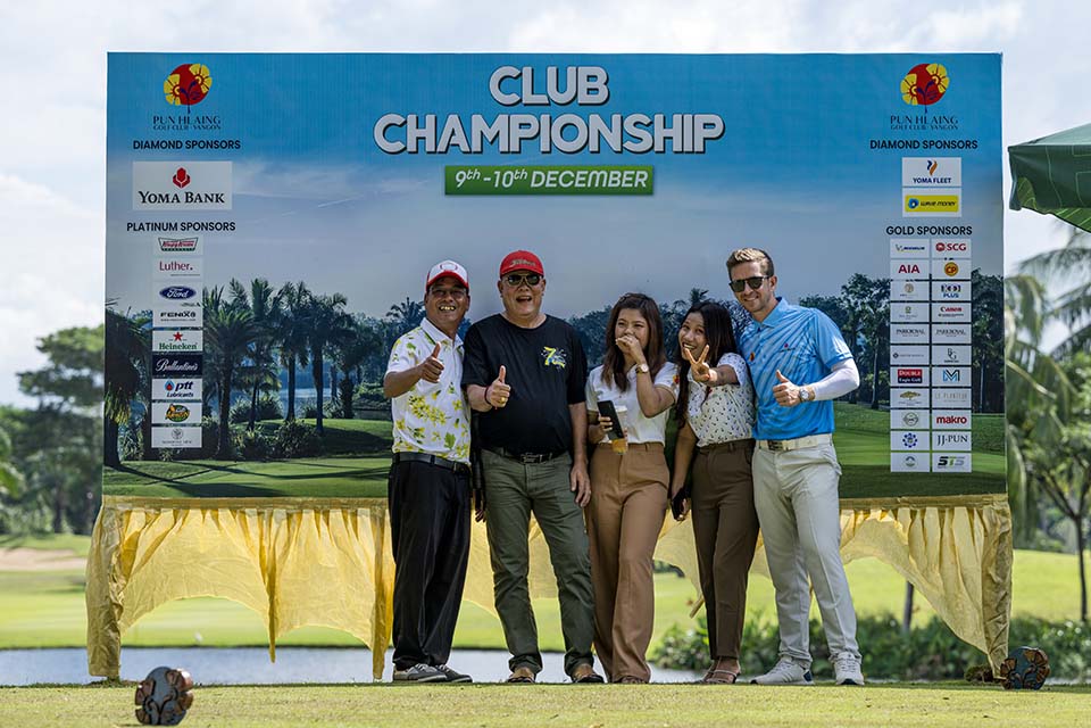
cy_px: 364
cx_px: 546
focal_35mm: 125
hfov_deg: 16.4
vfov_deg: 11.0
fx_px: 3788
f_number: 5
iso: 125
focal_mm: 125
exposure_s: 1/500
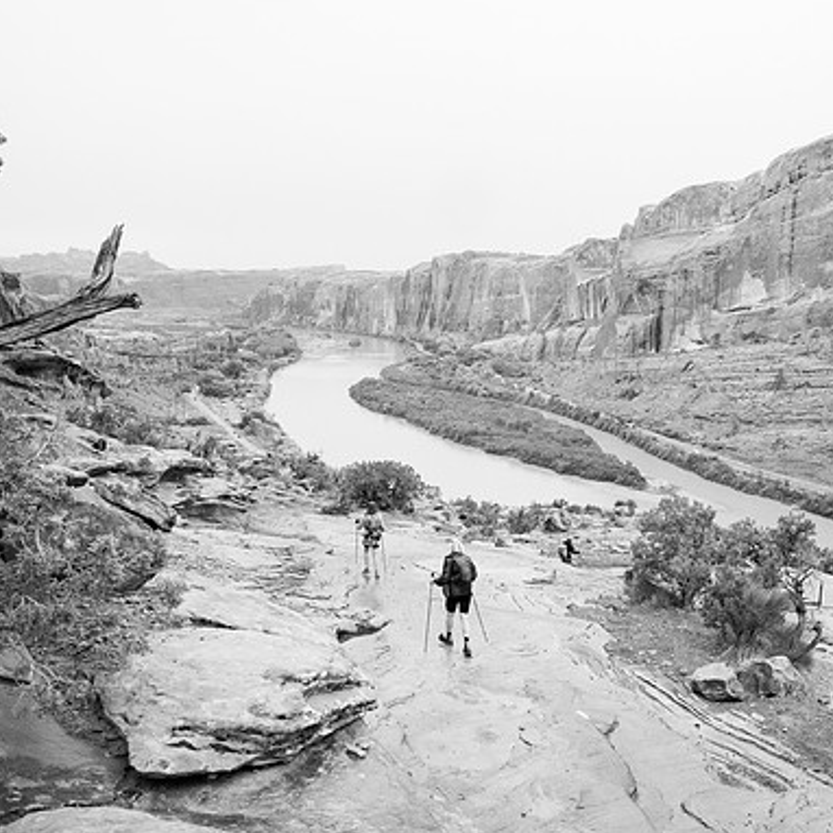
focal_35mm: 31
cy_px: 420
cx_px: 591
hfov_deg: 51.0
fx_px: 844
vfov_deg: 52.5
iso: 6400
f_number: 10
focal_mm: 24
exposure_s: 1/1600
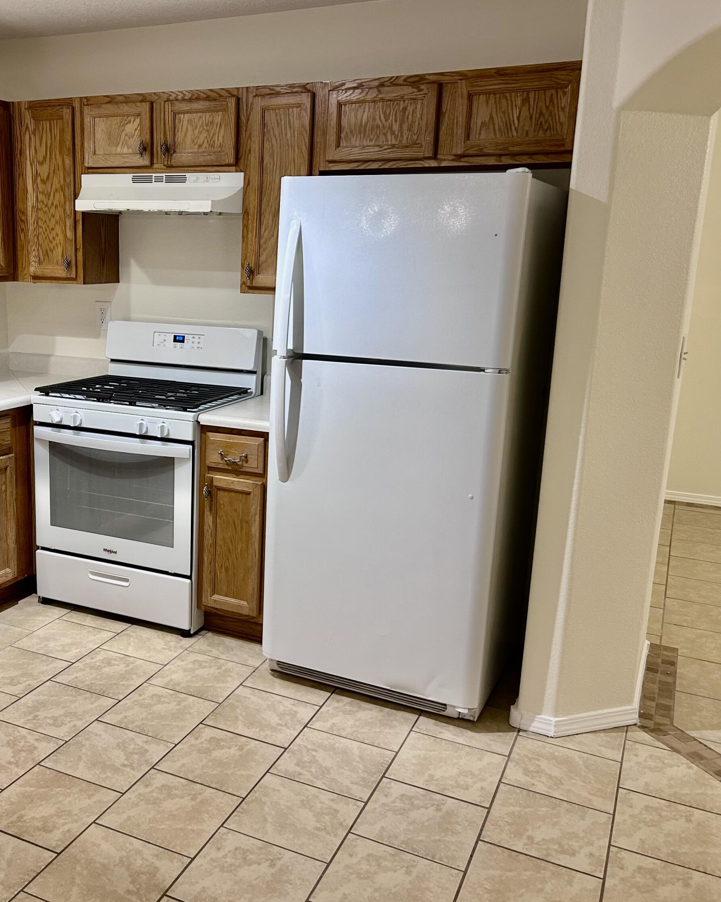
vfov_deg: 52.8
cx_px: 192
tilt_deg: -13.6
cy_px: 450
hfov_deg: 42.2
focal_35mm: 34
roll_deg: -0.6
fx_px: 907
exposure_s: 1/60
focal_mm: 5.7
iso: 100
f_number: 1.5
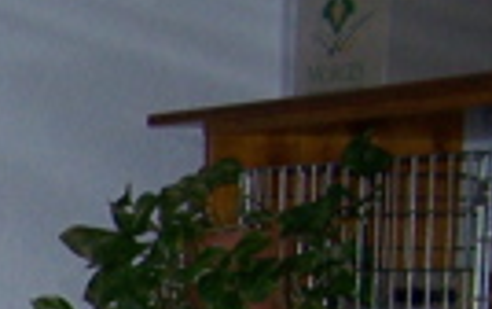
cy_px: 566
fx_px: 2577
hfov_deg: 9.7
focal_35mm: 192
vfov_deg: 6.7
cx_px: -676
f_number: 2.8
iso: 140
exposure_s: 1/60
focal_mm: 6.3
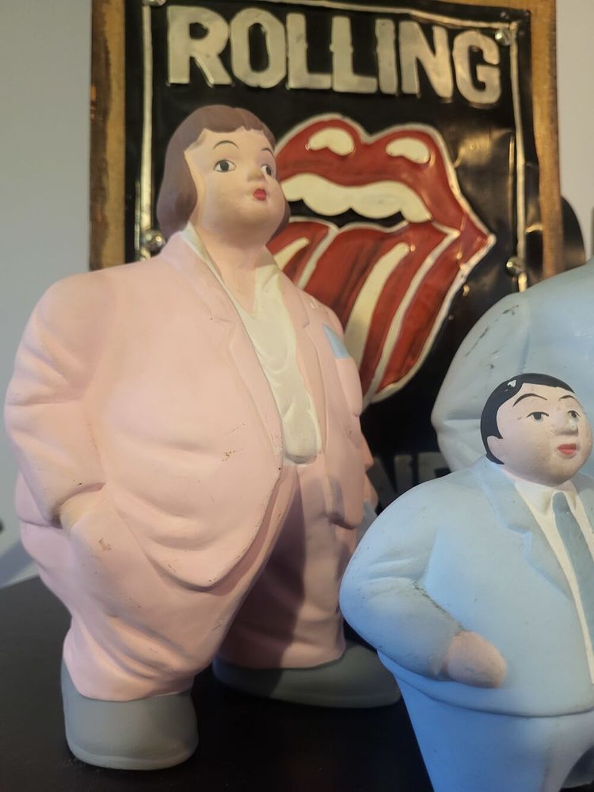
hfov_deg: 53.1
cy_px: 396
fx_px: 595
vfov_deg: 67.3
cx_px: 297
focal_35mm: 26
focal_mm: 5.4
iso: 500
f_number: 1.8
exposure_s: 1/50
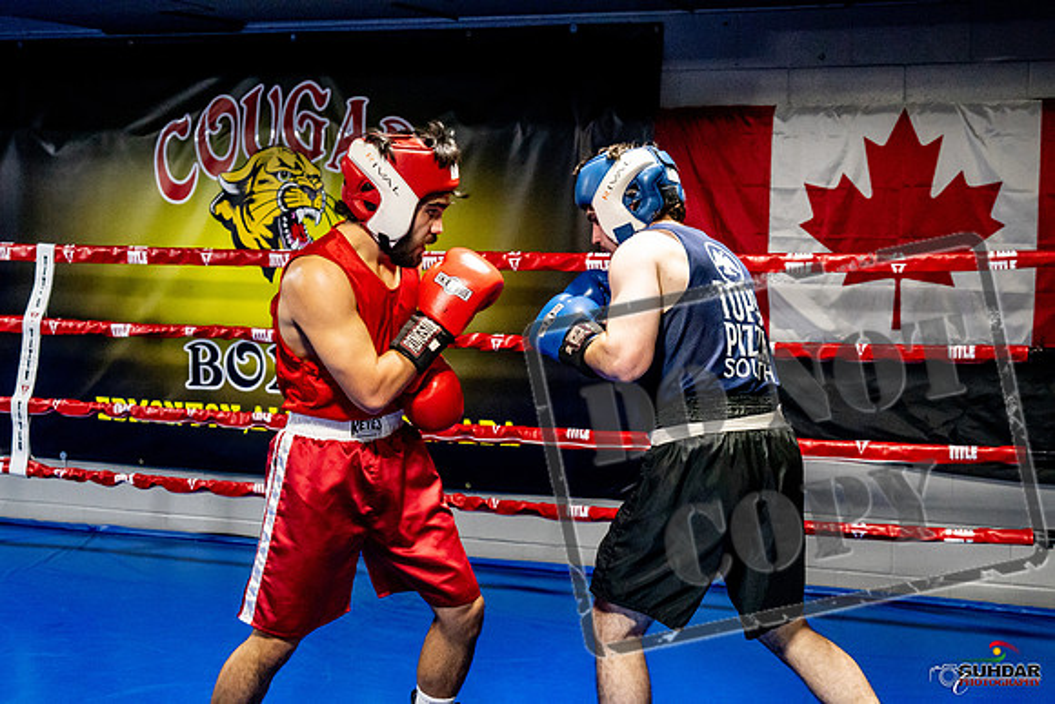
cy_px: 352
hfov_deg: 38.2
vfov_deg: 26.0
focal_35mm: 52
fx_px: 1524
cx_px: 528
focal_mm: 35
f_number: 2.8
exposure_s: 1/800
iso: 5000
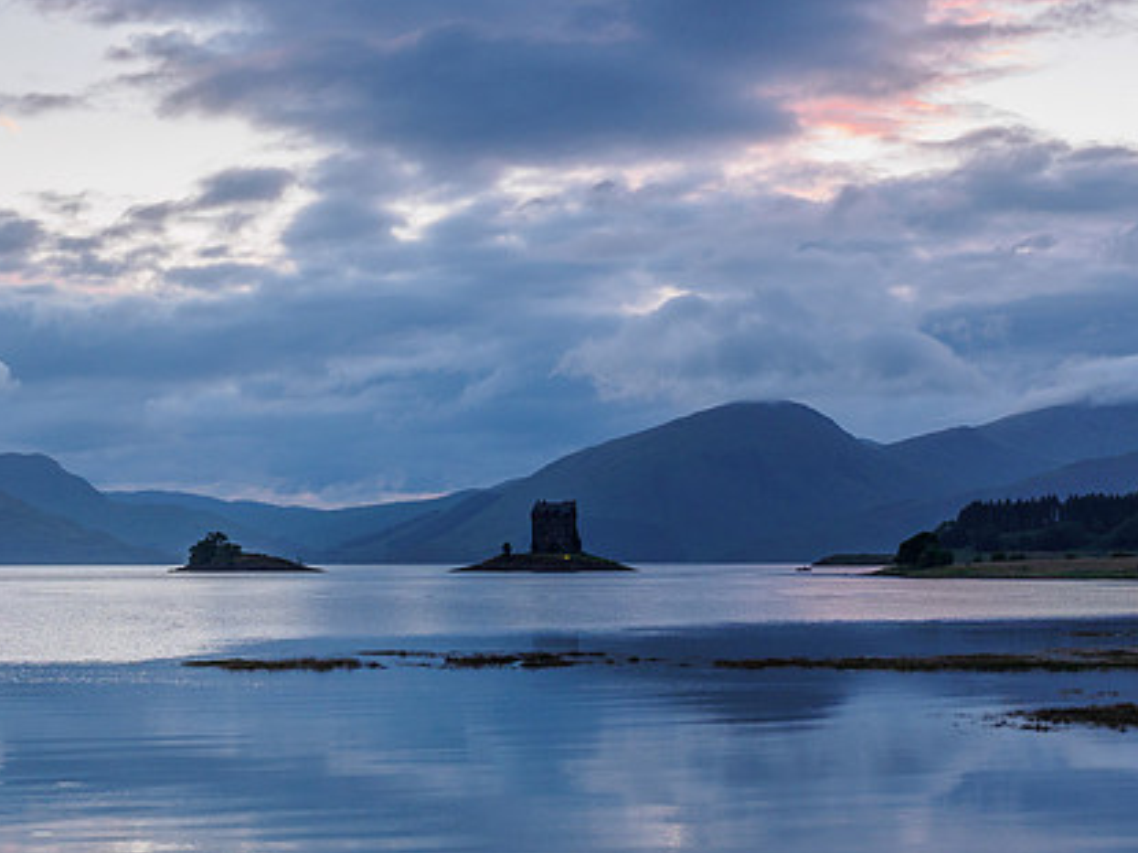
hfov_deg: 23.8
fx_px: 2695
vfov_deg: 17.9
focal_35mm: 82
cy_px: 305
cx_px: 399
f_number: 7.1
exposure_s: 1/6
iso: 200
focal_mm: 24
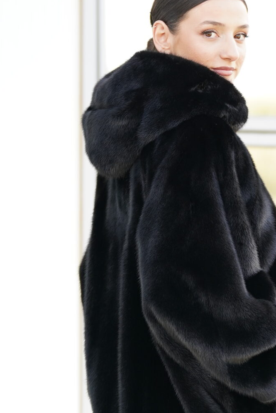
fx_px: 3954
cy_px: 390
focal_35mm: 344
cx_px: 193
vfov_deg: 6.0
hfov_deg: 4.0
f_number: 2.8
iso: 250
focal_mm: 134
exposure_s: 1/250
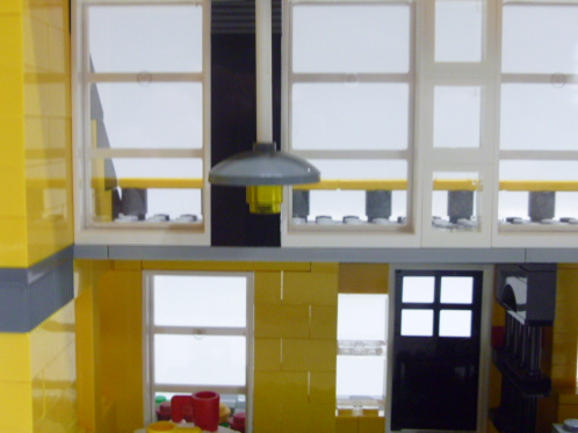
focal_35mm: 45
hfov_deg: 42.0
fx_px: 751
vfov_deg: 32.1
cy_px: 202
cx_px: 255
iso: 400
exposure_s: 1/10
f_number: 3.5
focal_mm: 6.3
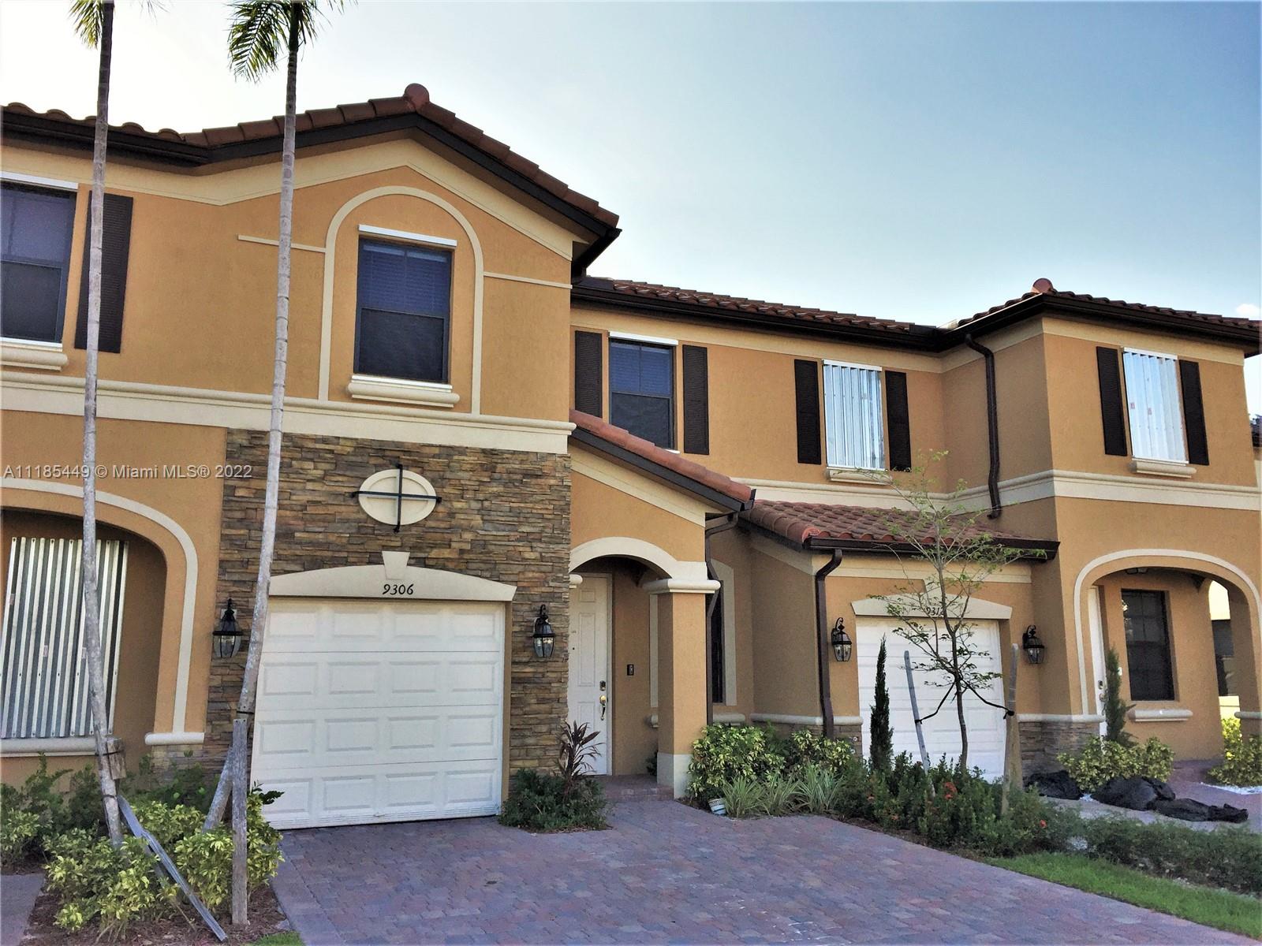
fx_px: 1057
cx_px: 631
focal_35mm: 29
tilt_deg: +11.2
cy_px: 473
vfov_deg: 48.2
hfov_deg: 61.7
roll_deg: +1.3
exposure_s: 1/1412
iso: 32
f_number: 2.2
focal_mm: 4.15
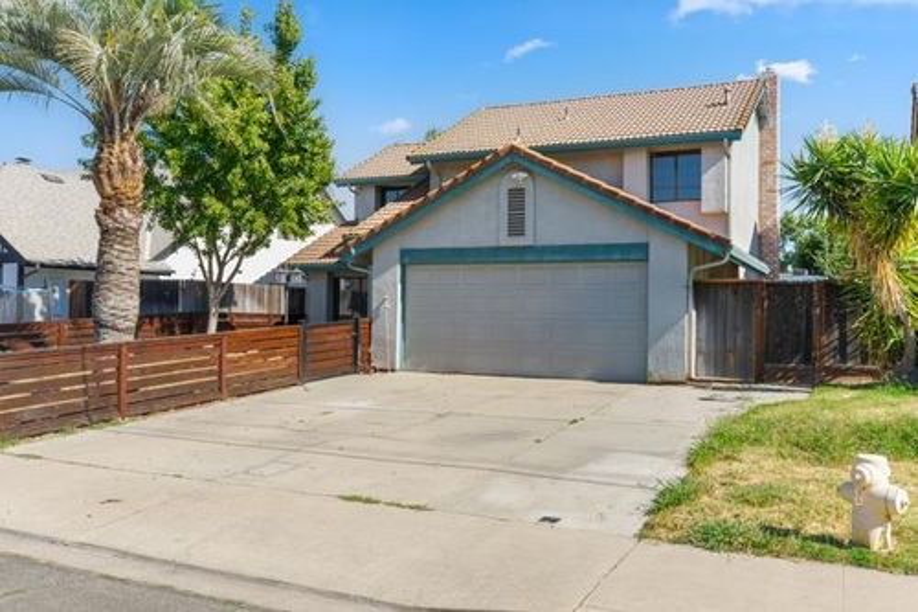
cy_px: 306
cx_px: 459
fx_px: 790
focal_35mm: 31
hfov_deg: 60.3
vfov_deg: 42.3
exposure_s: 1/60
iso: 320
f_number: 9
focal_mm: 31
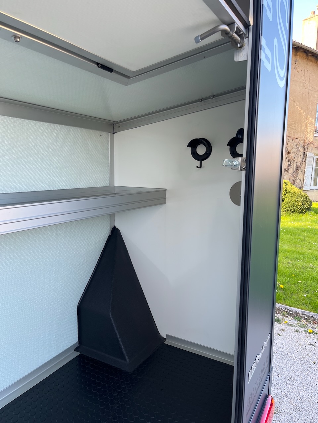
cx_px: 159
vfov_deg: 67.3
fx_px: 318
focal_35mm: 26
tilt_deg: -7.7
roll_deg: -2.3
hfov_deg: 53.1
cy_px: 212
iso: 32
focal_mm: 5.1
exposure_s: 1/122
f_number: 1.6
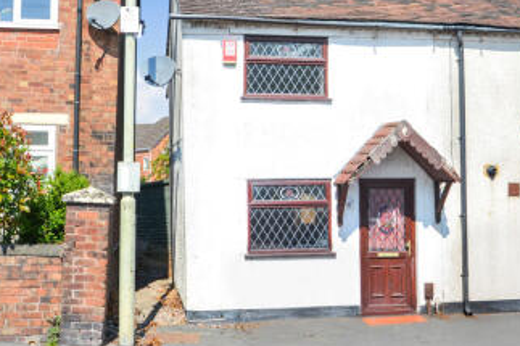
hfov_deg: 37.1
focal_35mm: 53
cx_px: 346
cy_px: 120
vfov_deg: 25.4
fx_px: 765
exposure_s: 1/250
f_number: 8
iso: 100
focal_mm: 24
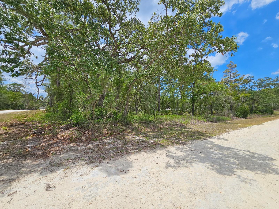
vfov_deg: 89.9
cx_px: 140
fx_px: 105
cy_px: 104
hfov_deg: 106.2
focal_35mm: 13
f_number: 2.2
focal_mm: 2.2
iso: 50
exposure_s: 1/4131
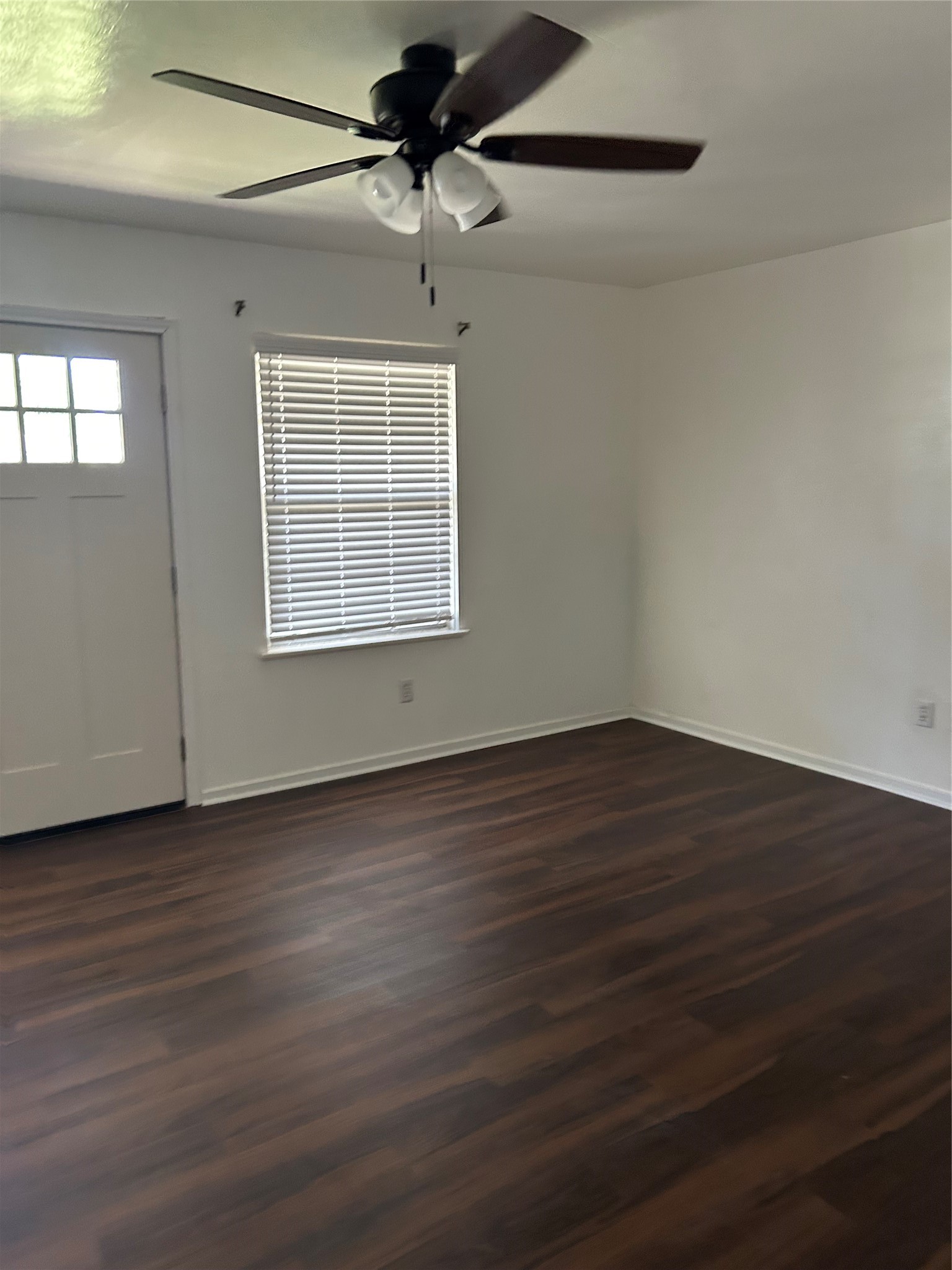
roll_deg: +2.7
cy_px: 635
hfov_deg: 53.1
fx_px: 953
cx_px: 476
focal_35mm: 26
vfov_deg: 67.3
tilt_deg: -2.5
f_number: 1.5
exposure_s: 1/60
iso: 320
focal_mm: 5.7
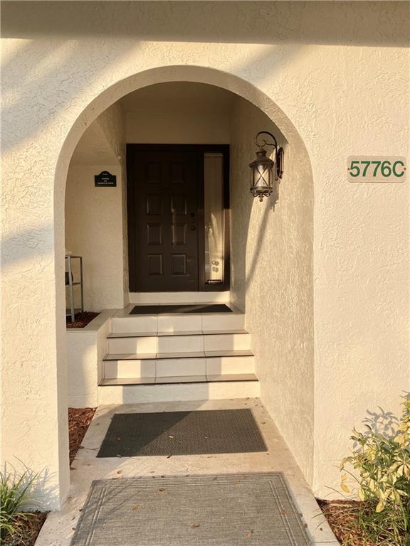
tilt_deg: +0.6
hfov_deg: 53.1
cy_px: 273
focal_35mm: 26
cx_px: 205
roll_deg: -0.2
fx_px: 411
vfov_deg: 67.3
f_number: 1.8
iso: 32
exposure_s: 1/905
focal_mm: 4.25
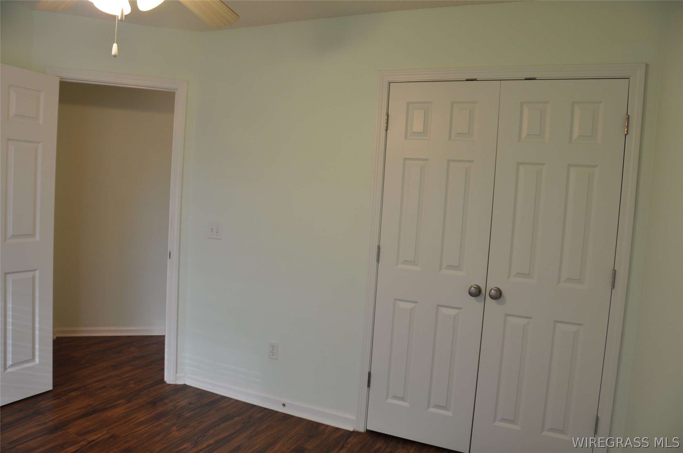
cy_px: 226
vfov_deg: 47.8
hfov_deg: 67.4
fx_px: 512
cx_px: 342
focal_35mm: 27
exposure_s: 1/30
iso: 400
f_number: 5.6
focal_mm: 18
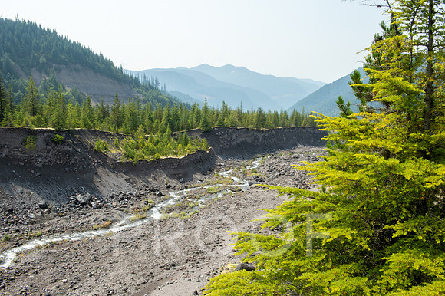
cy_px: 148
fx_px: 408
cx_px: 222
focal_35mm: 33
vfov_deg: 39.9
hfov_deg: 57.3
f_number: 22
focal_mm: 22.5
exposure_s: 1/40
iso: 200
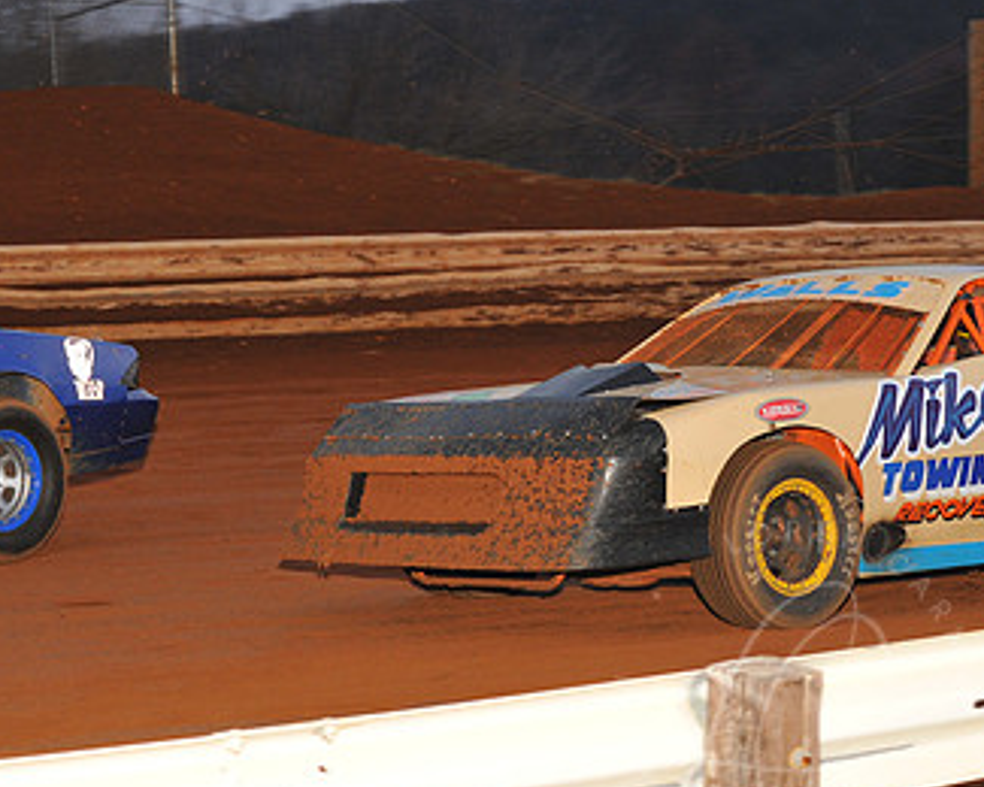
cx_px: 793
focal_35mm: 134
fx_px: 3902
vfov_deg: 11.5
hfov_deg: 14.3
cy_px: 424
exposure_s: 1/320
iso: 1250
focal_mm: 80
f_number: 7.1
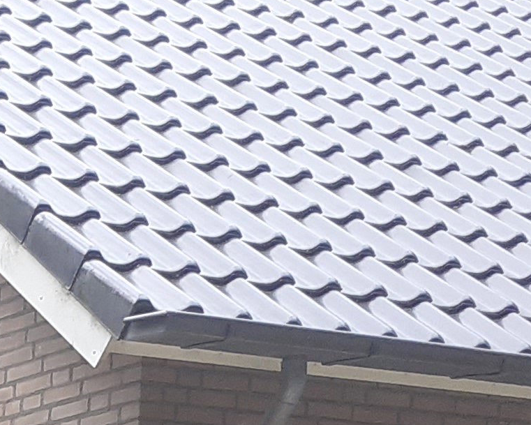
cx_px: -757
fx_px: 2248
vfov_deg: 9.5
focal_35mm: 143
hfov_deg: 11.2
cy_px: 1066
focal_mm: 3.6
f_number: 1.9
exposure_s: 1/393
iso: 40
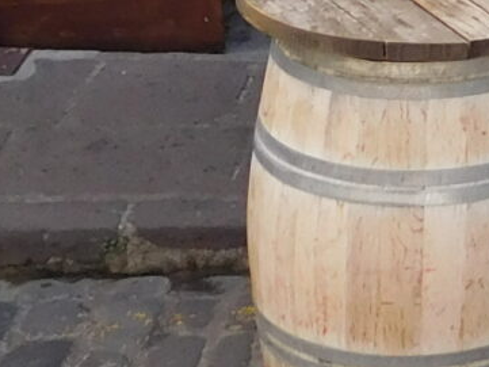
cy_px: -585
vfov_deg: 8.2
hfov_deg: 10.9
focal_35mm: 163
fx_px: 2303
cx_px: 1005
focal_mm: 4
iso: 125
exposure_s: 1/250
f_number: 3
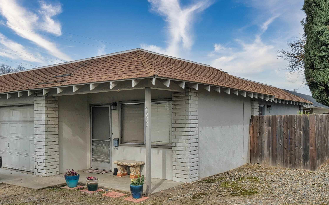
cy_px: 129
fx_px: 314
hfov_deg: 54.8
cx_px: 127
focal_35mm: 35
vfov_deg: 36.1
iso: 125
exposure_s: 1/200
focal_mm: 12
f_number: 8
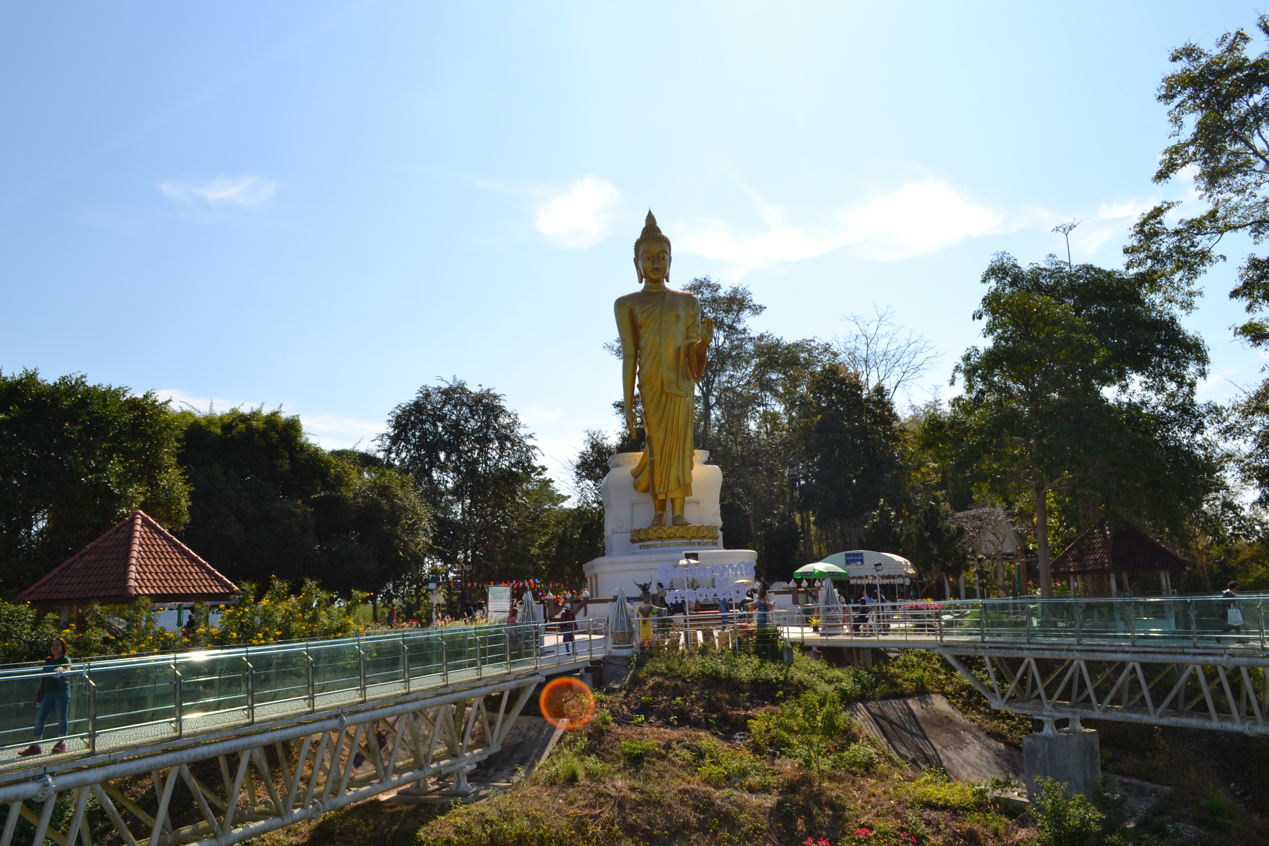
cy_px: 423
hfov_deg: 67.4
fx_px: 952
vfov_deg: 47.9
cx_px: 634
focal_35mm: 27
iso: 100
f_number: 10
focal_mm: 18
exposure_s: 1/200
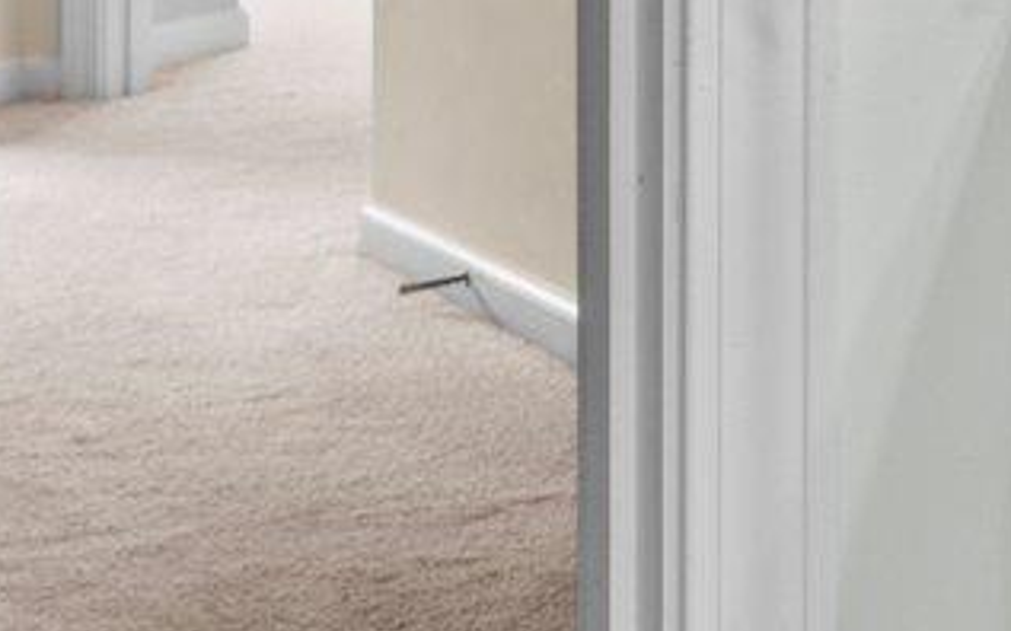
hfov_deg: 10.7
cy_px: -661
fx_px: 4353
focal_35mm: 158
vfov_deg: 7.9
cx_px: 2663
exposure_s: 1/8
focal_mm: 24
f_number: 6.3
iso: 400
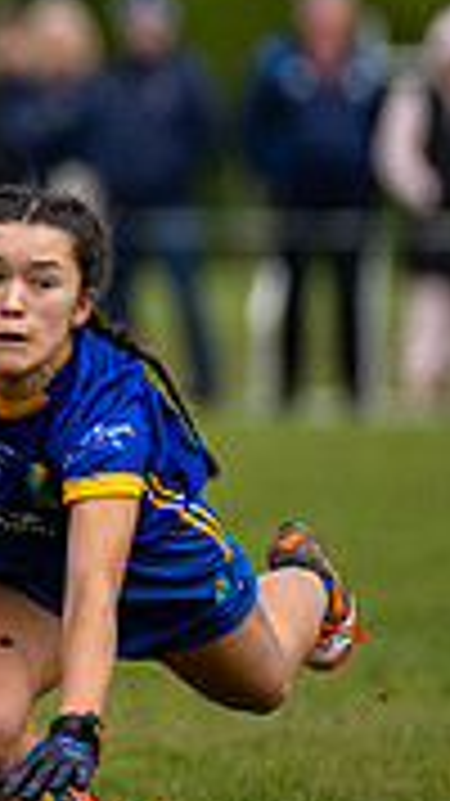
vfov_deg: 2.1
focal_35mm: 1023
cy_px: 227
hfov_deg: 1.2
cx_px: -540
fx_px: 21721
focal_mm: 300
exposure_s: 1/2500
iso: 220
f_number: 2.8
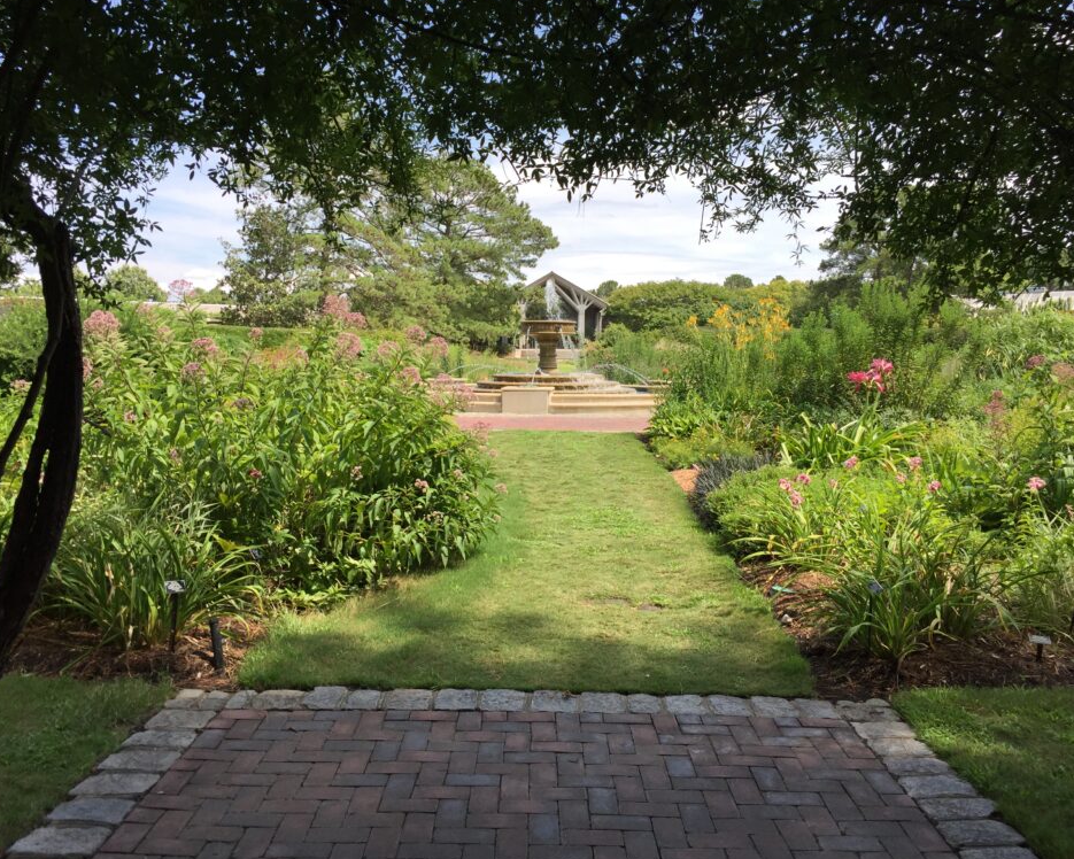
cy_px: 424
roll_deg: -1.2
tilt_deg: -2.6
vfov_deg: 47.1
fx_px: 985
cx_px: 525
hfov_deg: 57.2
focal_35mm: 31
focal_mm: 4.15
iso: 32
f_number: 2.2
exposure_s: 1/920
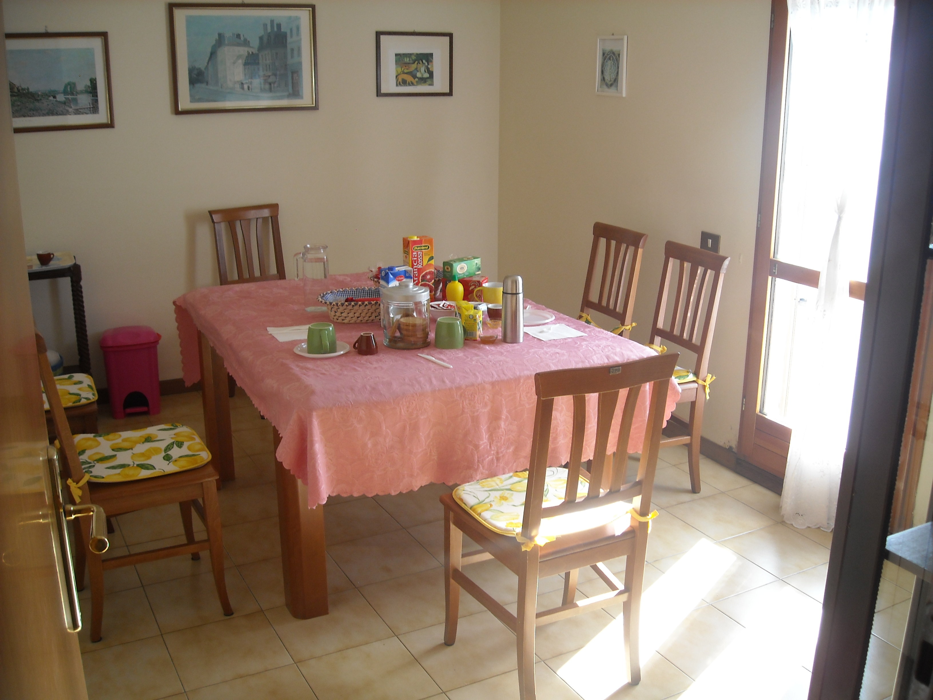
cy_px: 350
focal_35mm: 35
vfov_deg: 40.7
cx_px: 466
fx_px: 943
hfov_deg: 52.6
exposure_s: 1/60
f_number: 2.8
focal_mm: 5.7
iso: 77
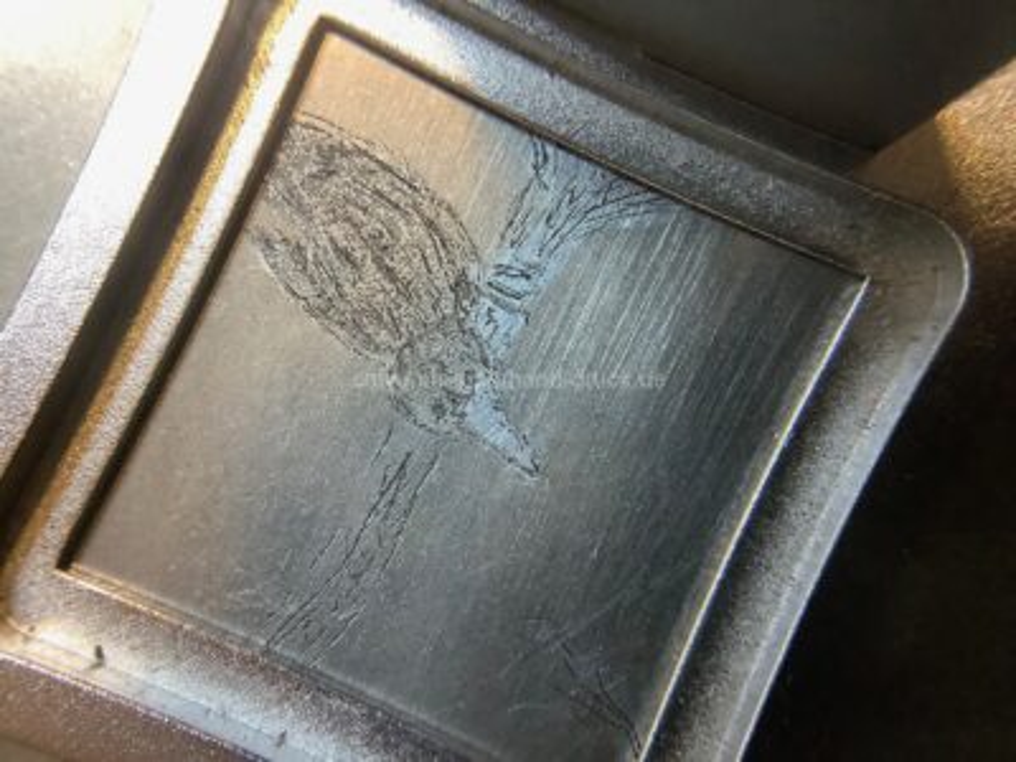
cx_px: 508
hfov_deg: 58.4
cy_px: 381
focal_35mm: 31
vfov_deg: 45.4
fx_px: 910
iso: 125
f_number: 2.4
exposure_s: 1/50
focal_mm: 3.3
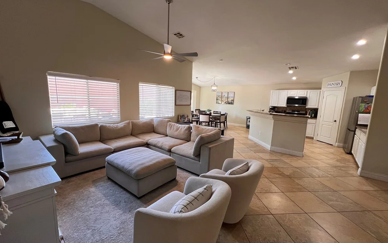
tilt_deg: -9.4
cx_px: 194
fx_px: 148
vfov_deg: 78.6
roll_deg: -2.4
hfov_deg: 105.3
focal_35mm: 14
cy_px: 124
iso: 200
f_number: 1.8
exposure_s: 1/120
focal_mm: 1.57
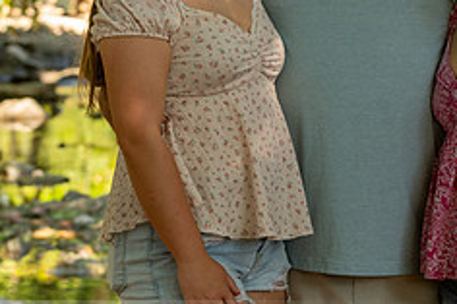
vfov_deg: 5.3
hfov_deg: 8.0
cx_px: 380
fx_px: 3273
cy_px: 2
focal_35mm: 258
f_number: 5
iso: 250
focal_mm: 105
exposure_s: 1/80
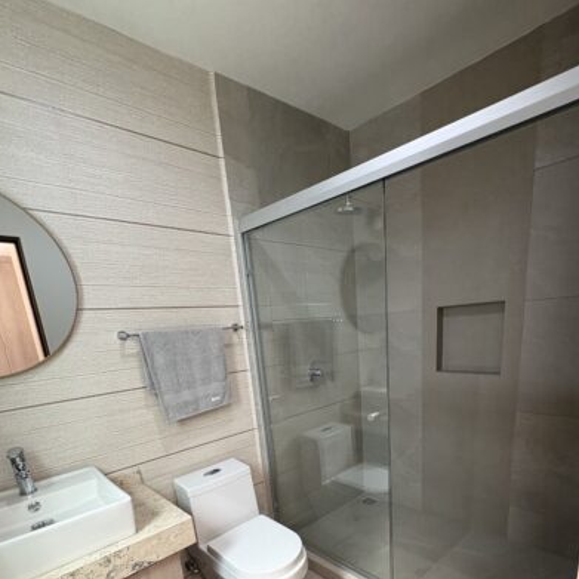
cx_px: 321
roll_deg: +4.0
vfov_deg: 73.3
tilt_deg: -14.4
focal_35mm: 19
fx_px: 360
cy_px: 421
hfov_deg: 77.4
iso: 250
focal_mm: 2.22
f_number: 2.2
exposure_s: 1/120
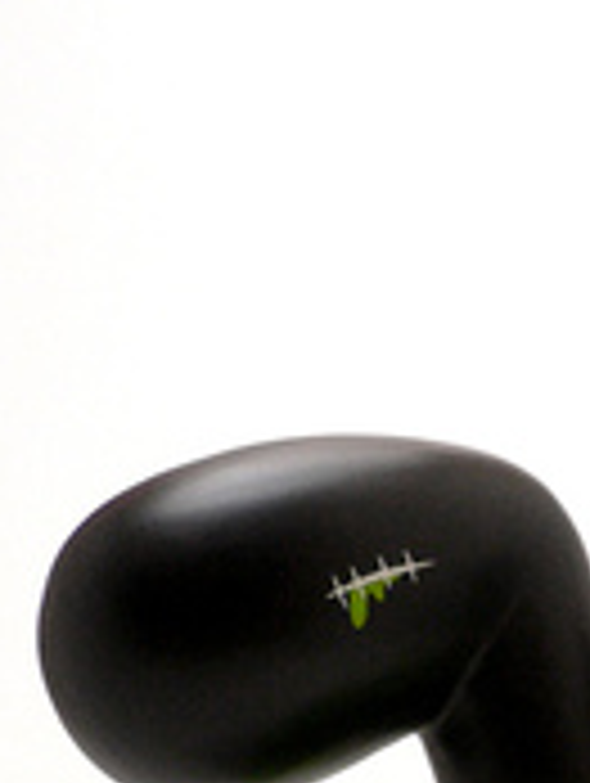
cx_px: 732
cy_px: 1228
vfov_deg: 14.7
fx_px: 2788
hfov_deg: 11.8
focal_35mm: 123
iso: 80
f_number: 2.8
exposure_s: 1/100
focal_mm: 5.8
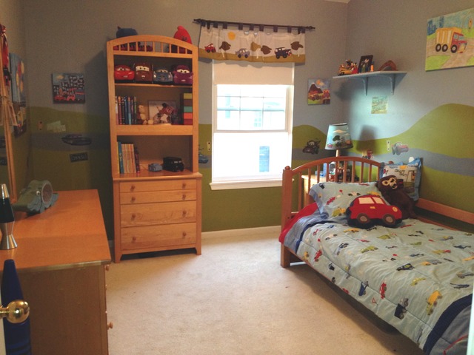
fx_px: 479
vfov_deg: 40.7
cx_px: 237
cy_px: 178
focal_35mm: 35
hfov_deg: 52.6
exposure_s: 1/20
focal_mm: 4.28
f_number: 2.4
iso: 125
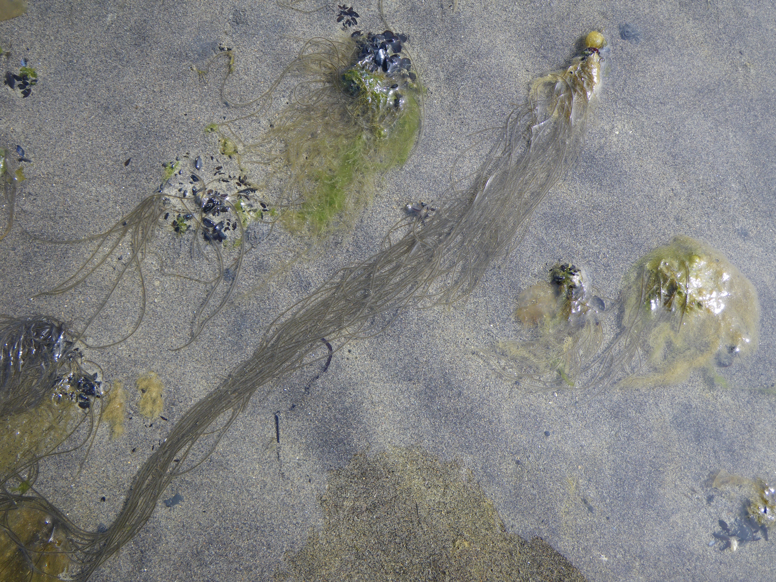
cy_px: 291
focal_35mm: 34
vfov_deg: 41.8
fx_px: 762
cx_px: 388
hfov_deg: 54.0
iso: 50
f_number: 3.8
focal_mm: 6.1
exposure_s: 1/160
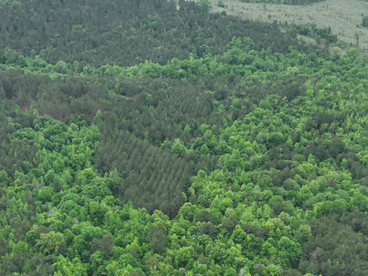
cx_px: 179
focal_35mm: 64
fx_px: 680
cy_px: 198
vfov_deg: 22.7
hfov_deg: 30.3
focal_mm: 12.29
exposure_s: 1/1000
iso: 130
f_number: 2.8
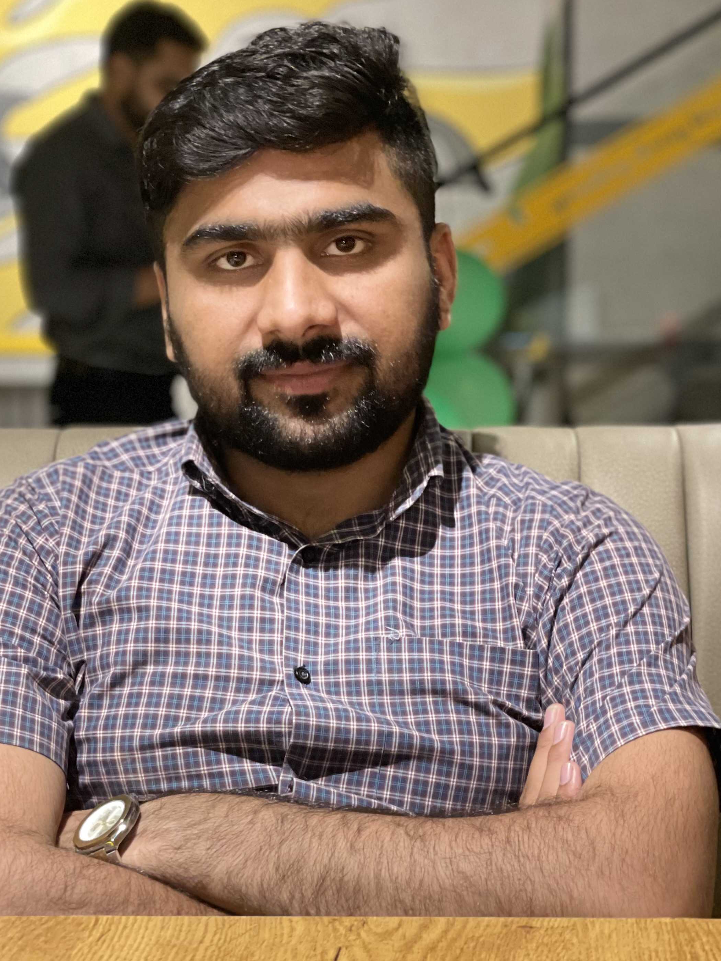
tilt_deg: -5.2
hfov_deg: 19.6
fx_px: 2083
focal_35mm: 75
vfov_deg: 25.9
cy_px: 577
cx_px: 294
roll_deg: +0.1
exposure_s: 1/20
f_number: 2
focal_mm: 6
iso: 400
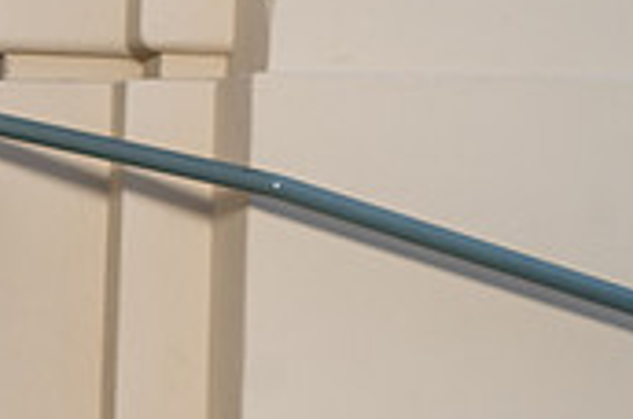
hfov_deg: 14.5
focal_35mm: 129
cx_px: -412
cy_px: 307
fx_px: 2264
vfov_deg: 10.6
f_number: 4
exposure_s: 1/200
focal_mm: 38
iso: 500
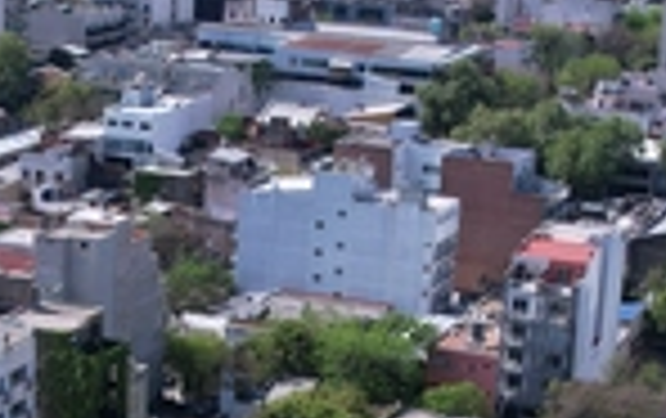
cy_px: 474
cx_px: 189
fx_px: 2200
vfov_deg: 10.7
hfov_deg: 17.1
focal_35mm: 121
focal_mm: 8.38
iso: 100
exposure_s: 1/120
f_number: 2.8
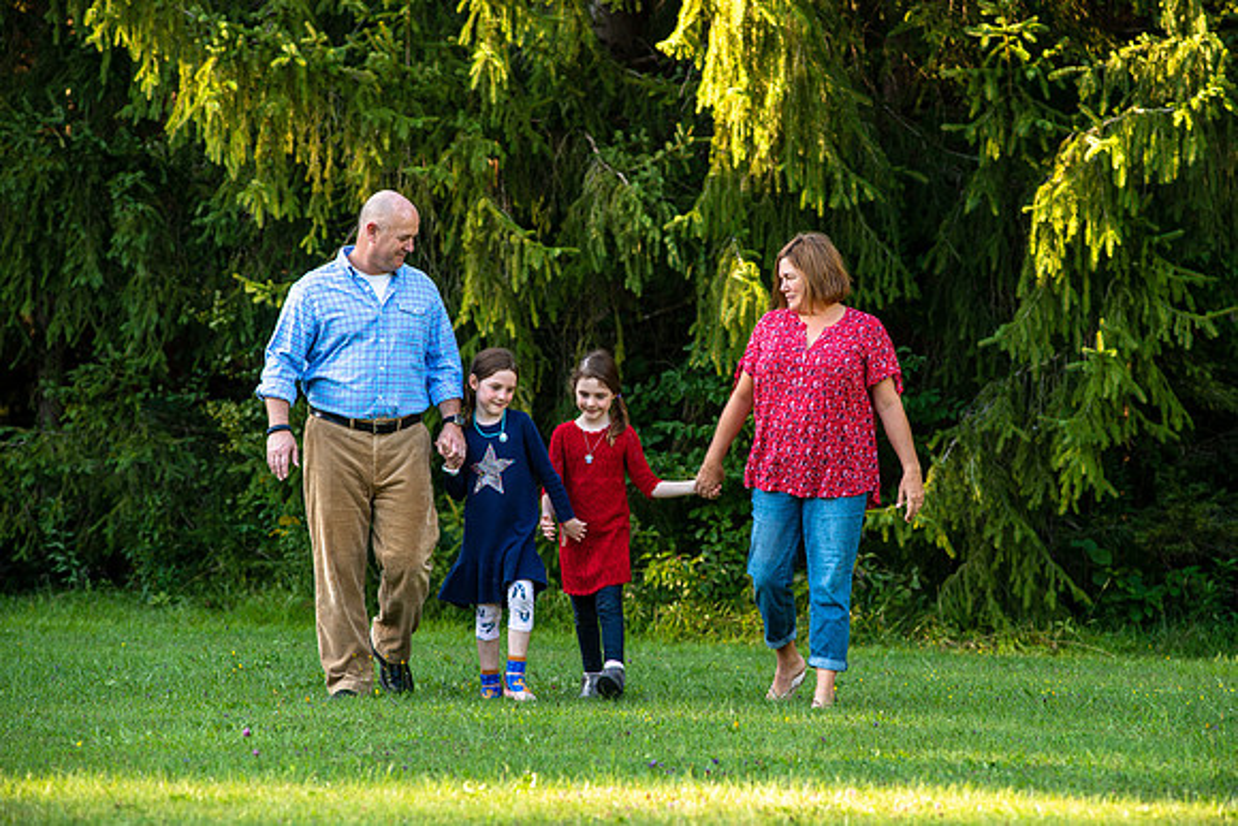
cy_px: 436
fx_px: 5629
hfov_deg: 12.6
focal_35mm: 164
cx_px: 654
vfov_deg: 8.4
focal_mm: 155
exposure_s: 1/125
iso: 200
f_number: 5.6
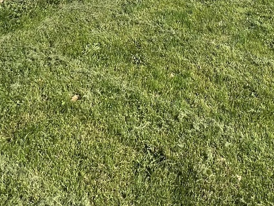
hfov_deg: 40.3
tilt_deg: -6.3
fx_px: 348
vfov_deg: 23.6
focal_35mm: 44
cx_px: 237
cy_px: -128
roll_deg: -3.2
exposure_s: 1/1292
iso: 32
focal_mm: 1.57
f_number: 1.8
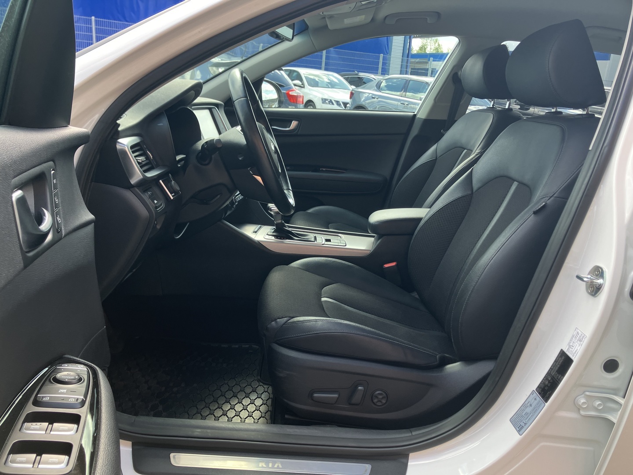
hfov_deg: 63.4
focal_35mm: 28
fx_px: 512
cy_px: 238
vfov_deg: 49.7
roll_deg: -4.9
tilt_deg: -15.9
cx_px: 316
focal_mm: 3.99
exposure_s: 1/121
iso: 25
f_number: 1.8
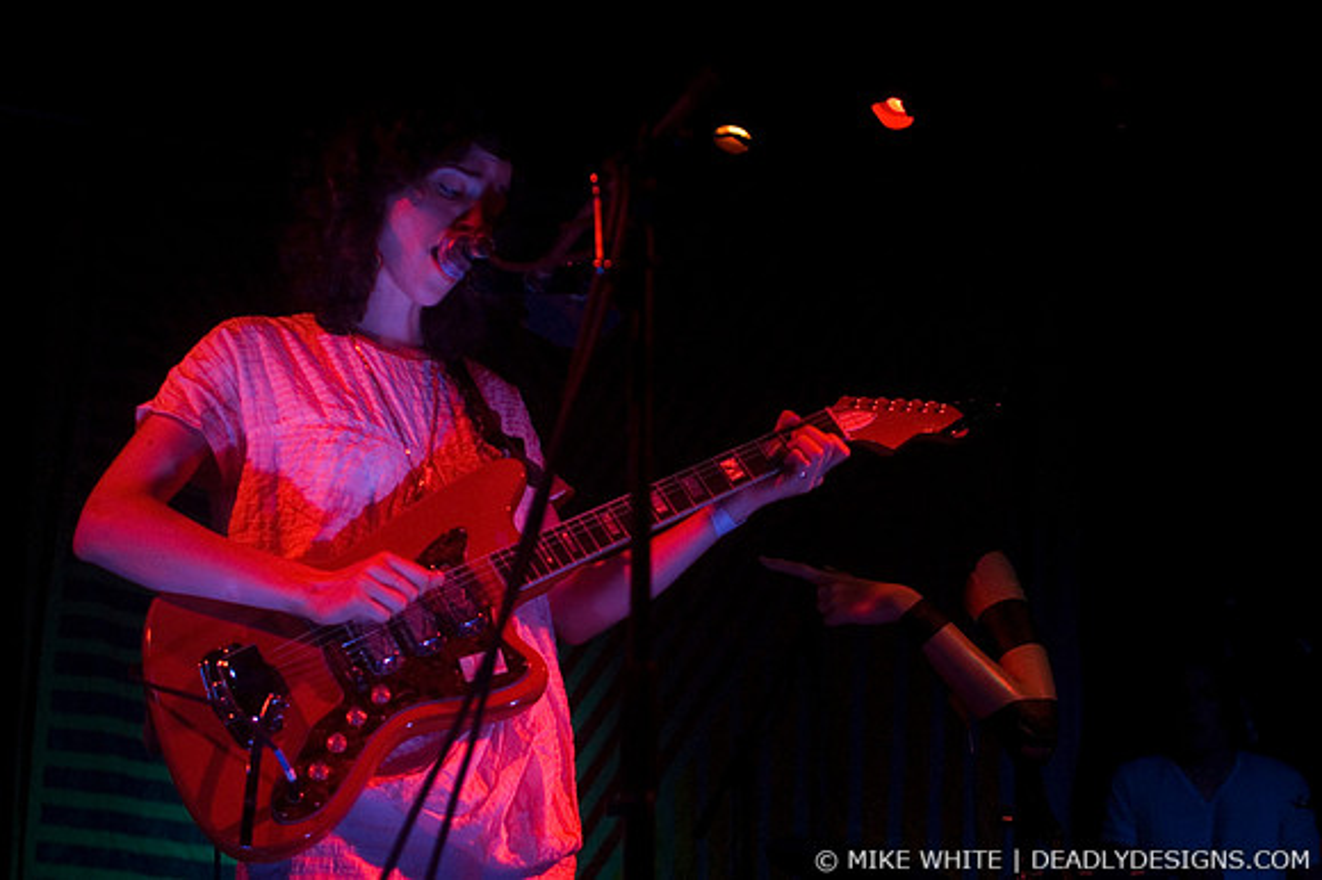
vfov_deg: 25.7
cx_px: 661
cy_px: 440
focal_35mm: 52
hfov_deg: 37.9
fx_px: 1927
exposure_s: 1/40
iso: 1600
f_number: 3.2
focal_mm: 35
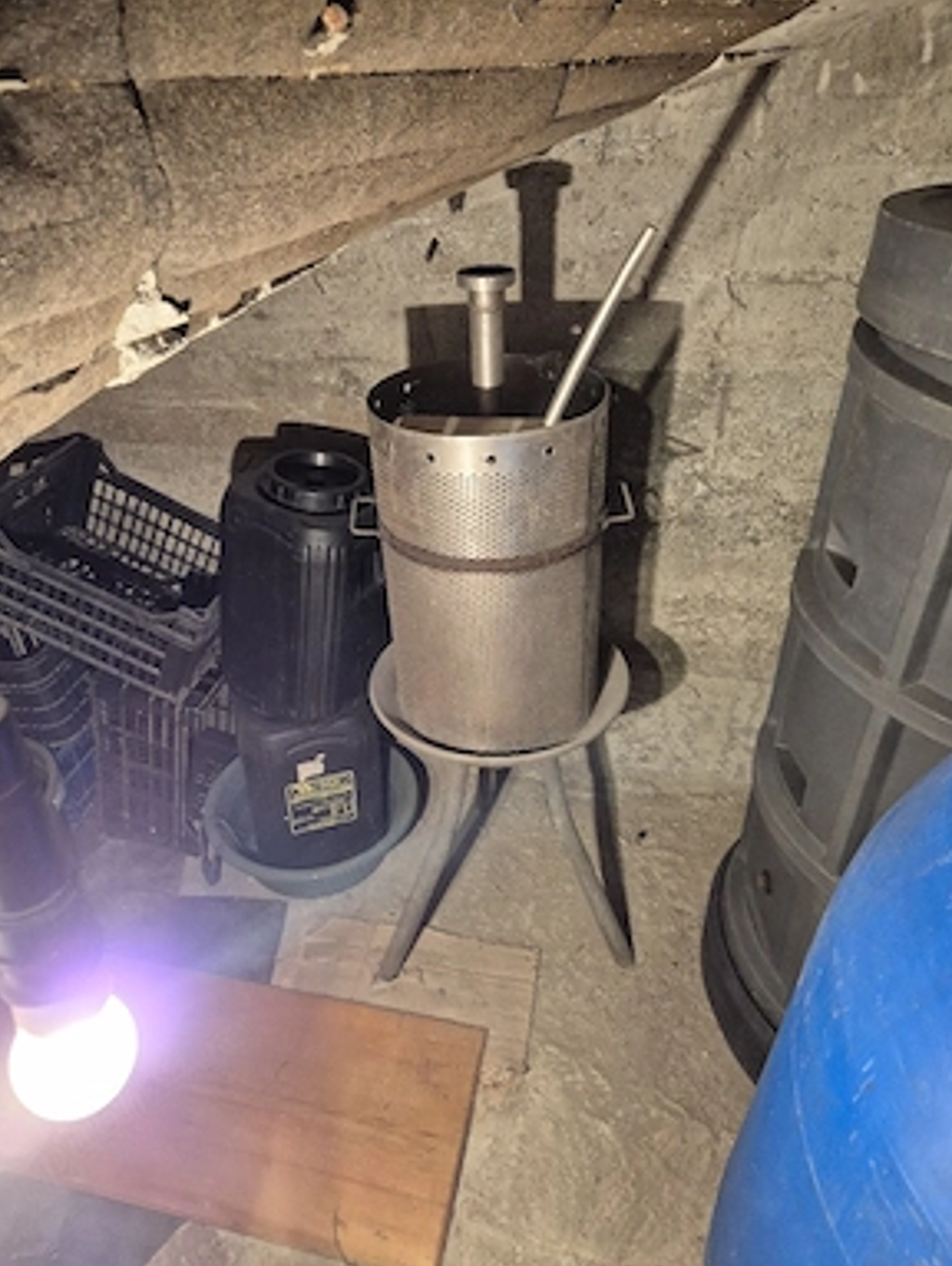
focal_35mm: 24
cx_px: 466
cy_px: 621
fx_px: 879
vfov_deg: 71.5
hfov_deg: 56.9
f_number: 1.8
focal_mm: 5.4
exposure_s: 1/100
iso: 640
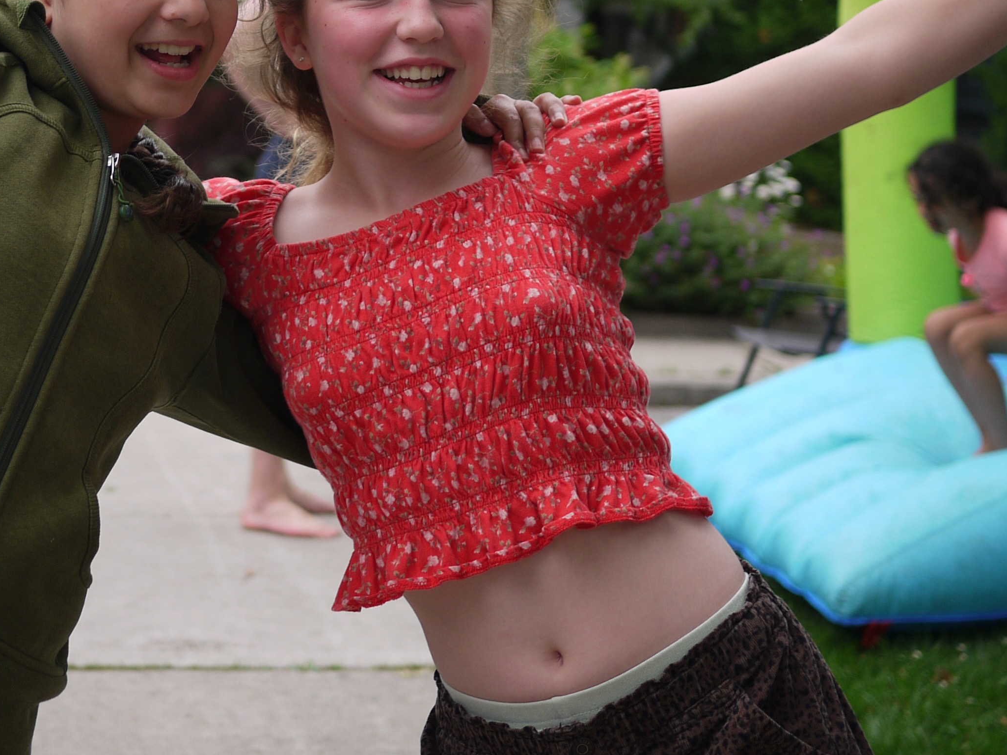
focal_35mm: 78
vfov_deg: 18.6
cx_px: 246
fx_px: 2269
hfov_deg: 24.7
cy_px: 98
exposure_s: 1/640
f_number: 1.8
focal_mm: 20
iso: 100
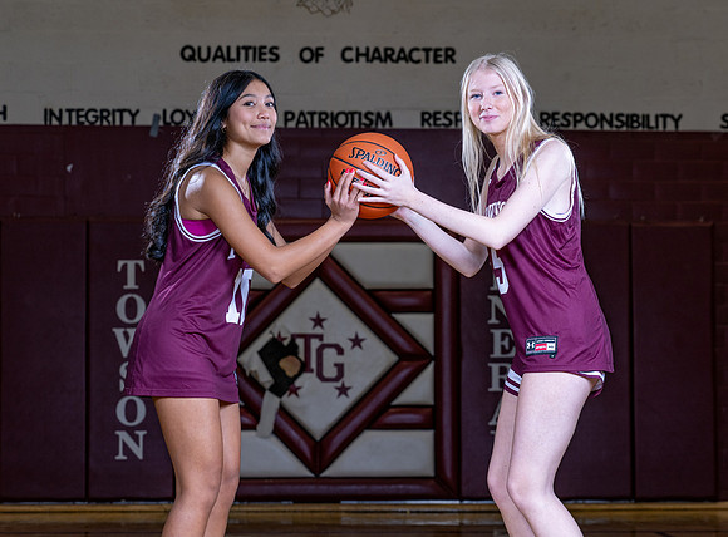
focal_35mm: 118
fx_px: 2475
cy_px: 219
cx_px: 474
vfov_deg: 12.4
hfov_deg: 16.7
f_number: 5
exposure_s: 1/200
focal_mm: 83
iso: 160
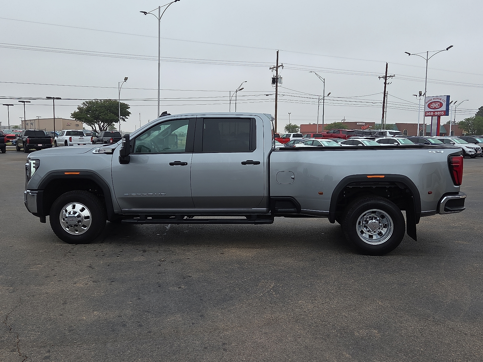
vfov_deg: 41.8
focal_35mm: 34
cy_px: 181
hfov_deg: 54.0
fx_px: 474
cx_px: 242
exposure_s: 1/1429
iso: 76
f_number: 1.8
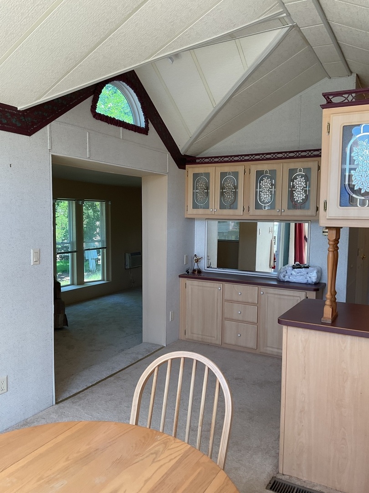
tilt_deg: -5.6
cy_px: 246
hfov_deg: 48.2
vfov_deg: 61.7
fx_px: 412
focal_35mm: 29
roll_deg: -1.8
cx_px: 184
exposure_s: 1/120
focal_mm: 3
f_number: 1.8
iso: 50
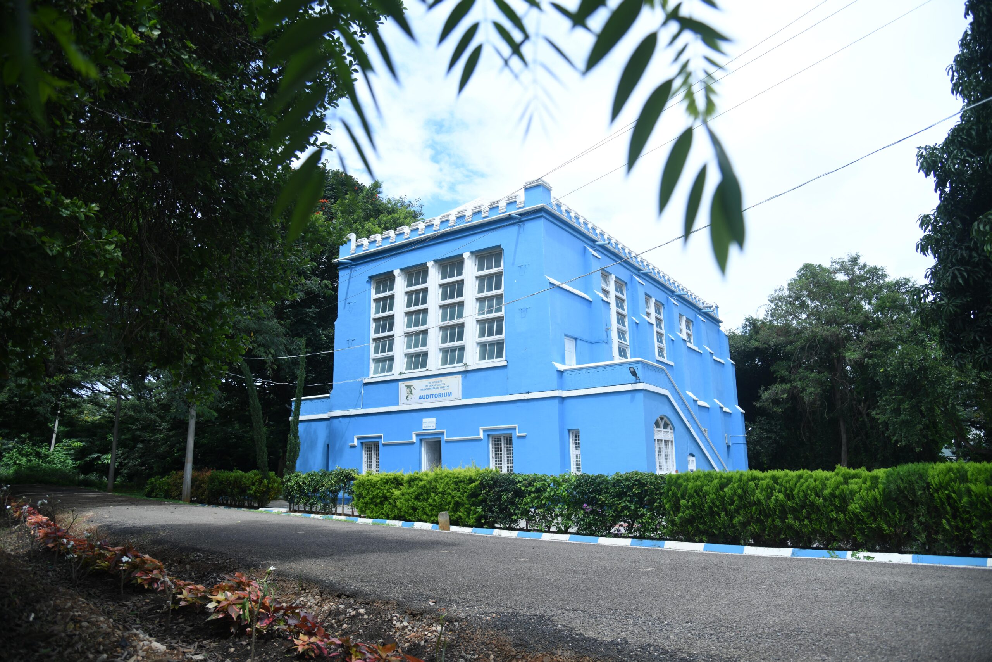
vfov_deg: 53.1
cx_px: 496
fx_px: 661
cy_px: 331
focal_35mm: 24
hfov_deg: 73.7
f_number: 4
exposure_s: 1/640
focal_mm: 24
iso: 125
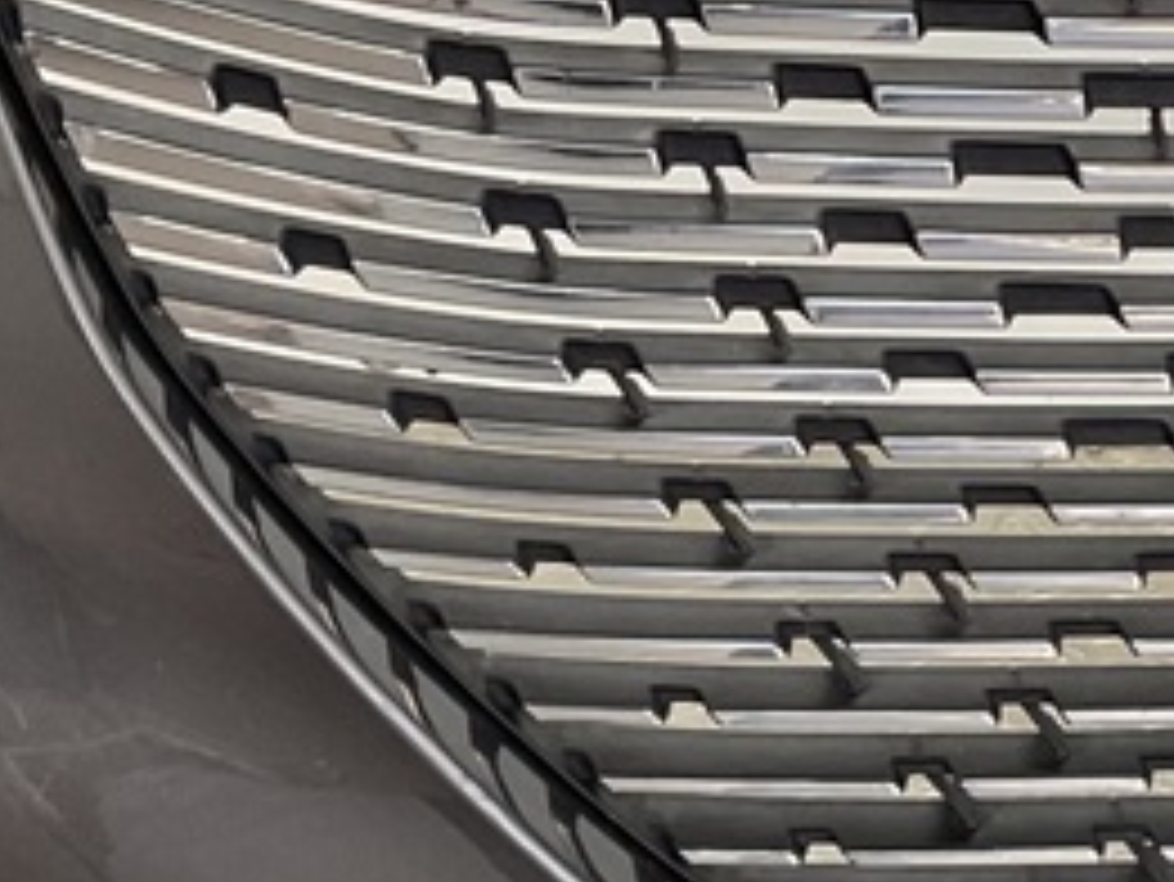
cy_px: 738
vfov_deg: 13.2
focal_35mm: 112
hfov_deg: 16.0
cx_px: 1808
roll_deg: -3.8
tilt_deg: -28.9
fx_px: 3800
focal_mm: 3
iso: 25
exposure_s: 1/100
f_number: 1.8
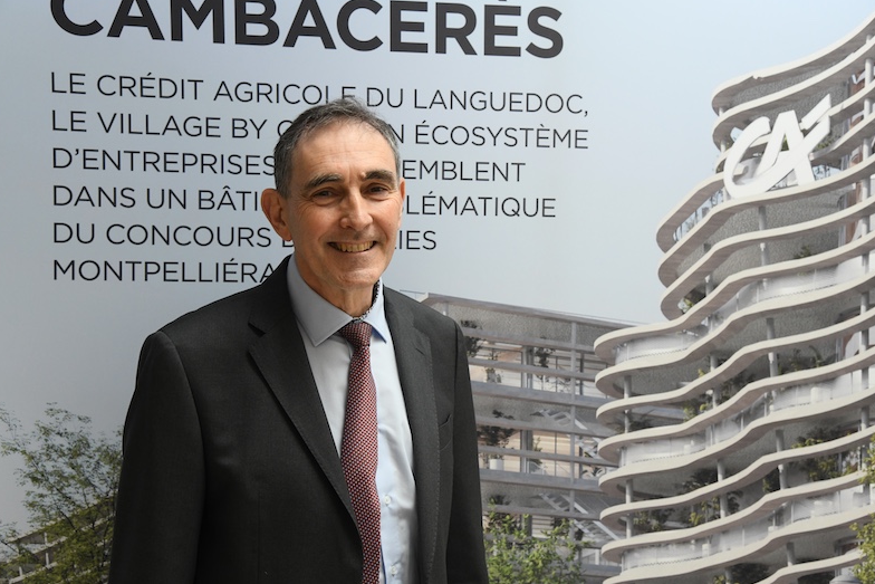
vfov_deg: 26.5
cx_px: 434
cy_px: 288
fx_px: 1240
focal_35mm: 51
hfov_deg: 38.9
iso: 2500
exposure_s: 1/320
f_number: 6.3
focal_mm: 50
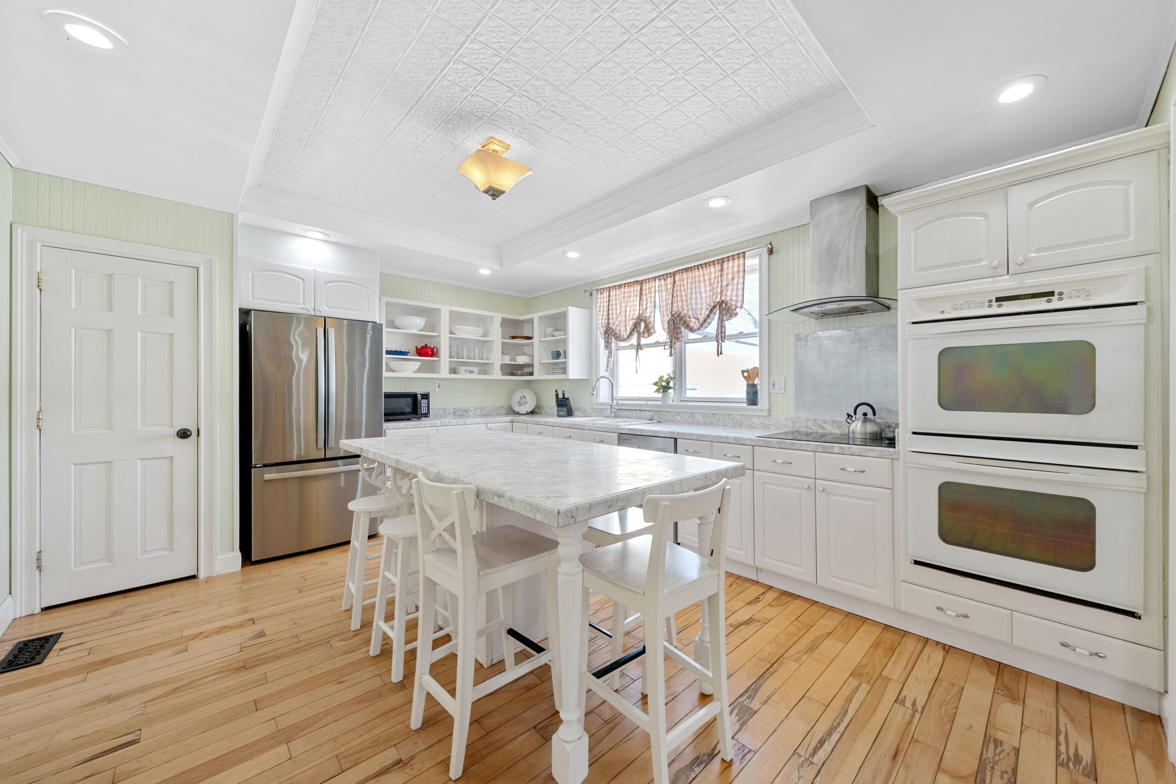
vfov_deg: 85.4
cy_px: 394
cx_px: 624
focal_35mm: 13
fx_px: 425
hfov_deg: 108.2
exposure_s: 1/15
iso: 500
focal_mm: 8
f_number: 8
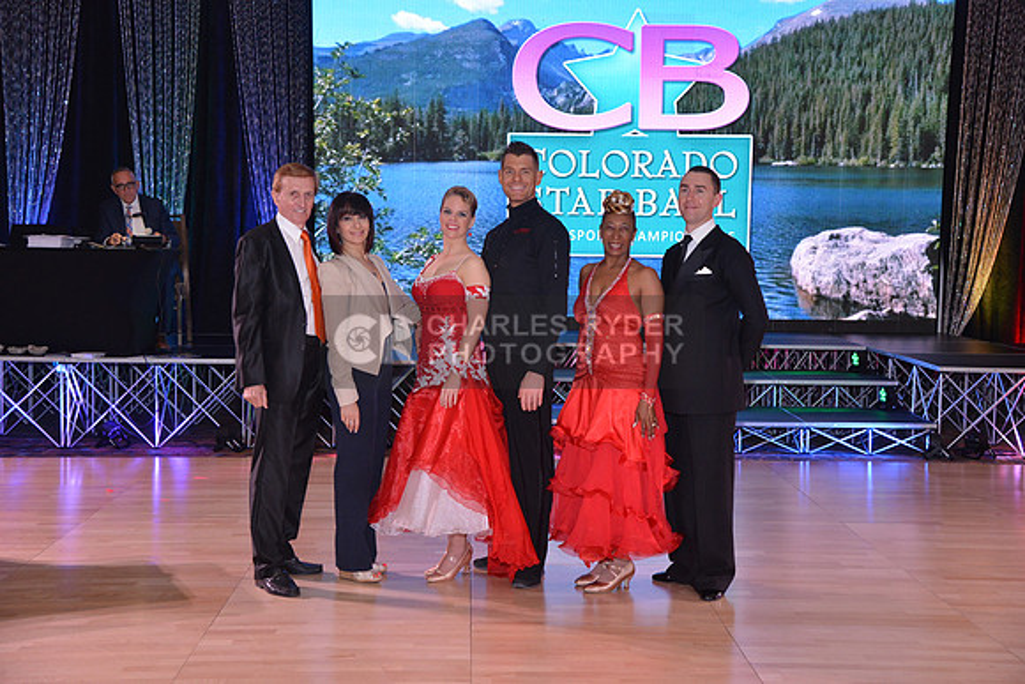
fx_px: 1367
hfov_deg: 41.1
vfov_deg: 28.1
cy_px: 342
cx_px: 512
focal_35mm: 48
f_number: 4.5
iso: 2000
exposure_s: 1/250
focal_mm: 48
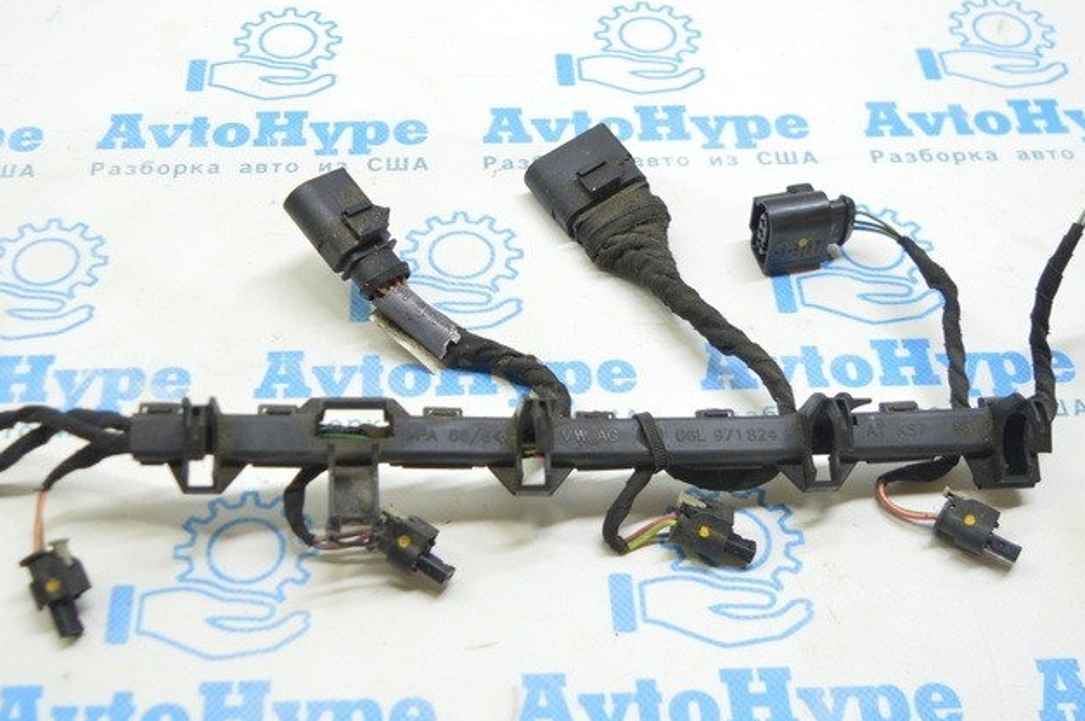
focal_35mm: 49
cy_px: 316
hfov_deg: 40.2
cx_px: 440
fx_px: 1476
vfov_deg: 27.5
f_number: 3.8
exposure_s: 1/40
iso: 400
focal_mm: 20
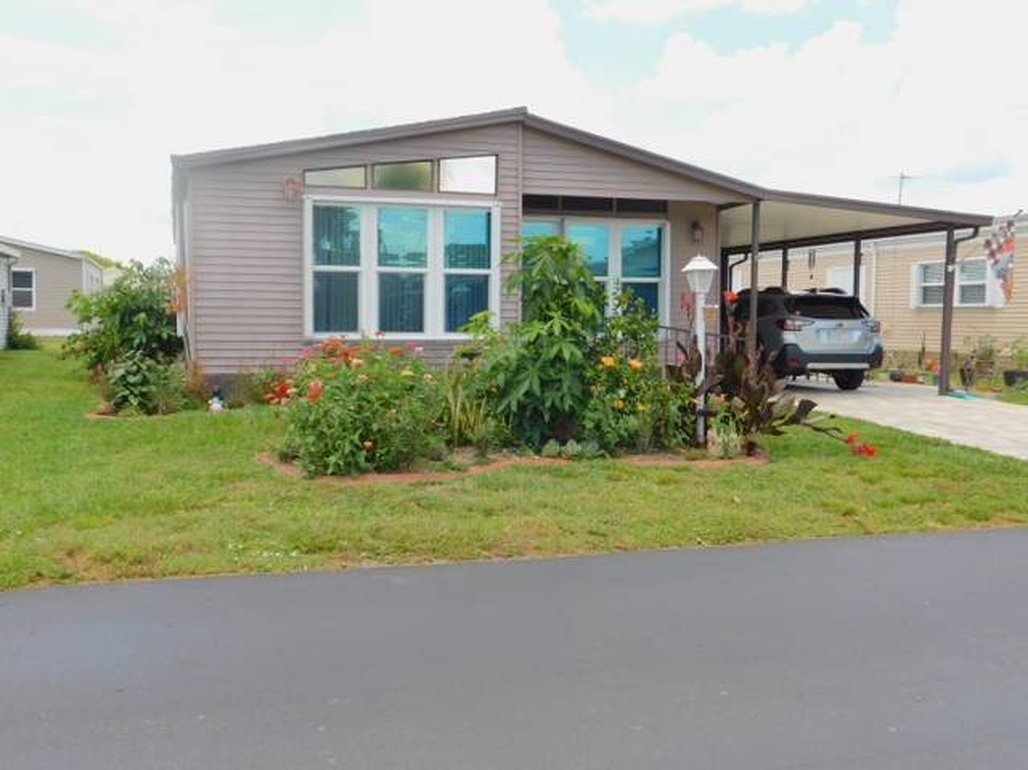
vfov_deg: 39.6
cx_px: 514
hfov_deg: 51.4
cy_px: 385
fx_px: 1068
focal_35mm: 36
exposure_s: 1/500
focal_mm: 6.3
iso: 125
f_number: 3.5
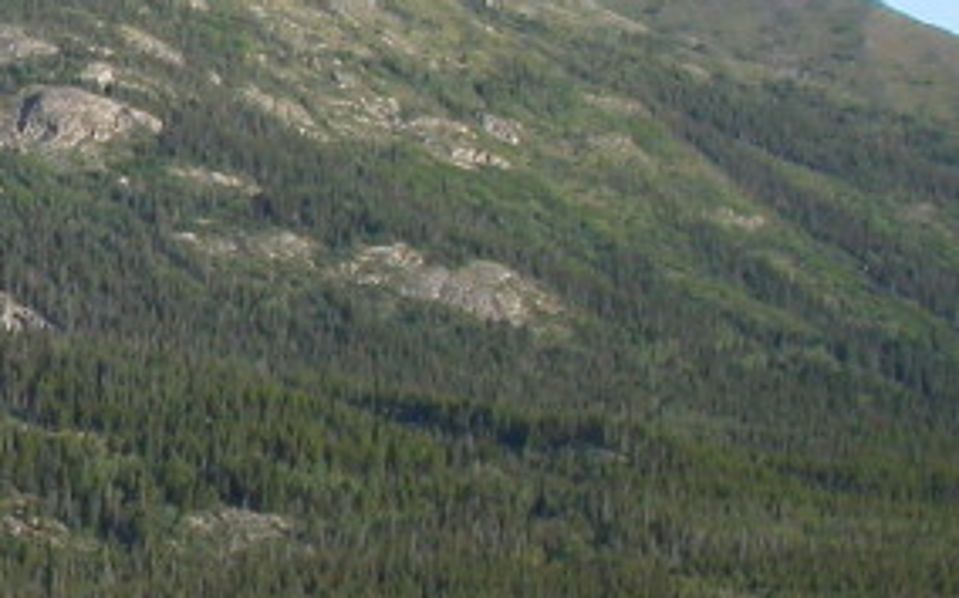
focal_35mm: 132
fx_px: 3447
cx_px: -601
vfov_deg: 9.9
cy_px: 318
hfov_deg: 14.5
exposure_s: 1/188
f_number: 6
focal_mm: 7.85
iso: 100
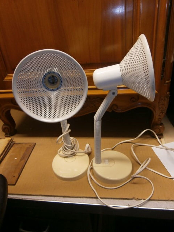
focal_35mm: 26
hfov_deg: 53.1
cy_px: 116
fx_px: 174
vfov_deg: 67.3
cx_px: 87
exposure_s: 1/30
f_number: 2.8
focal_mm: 4.7
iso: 125
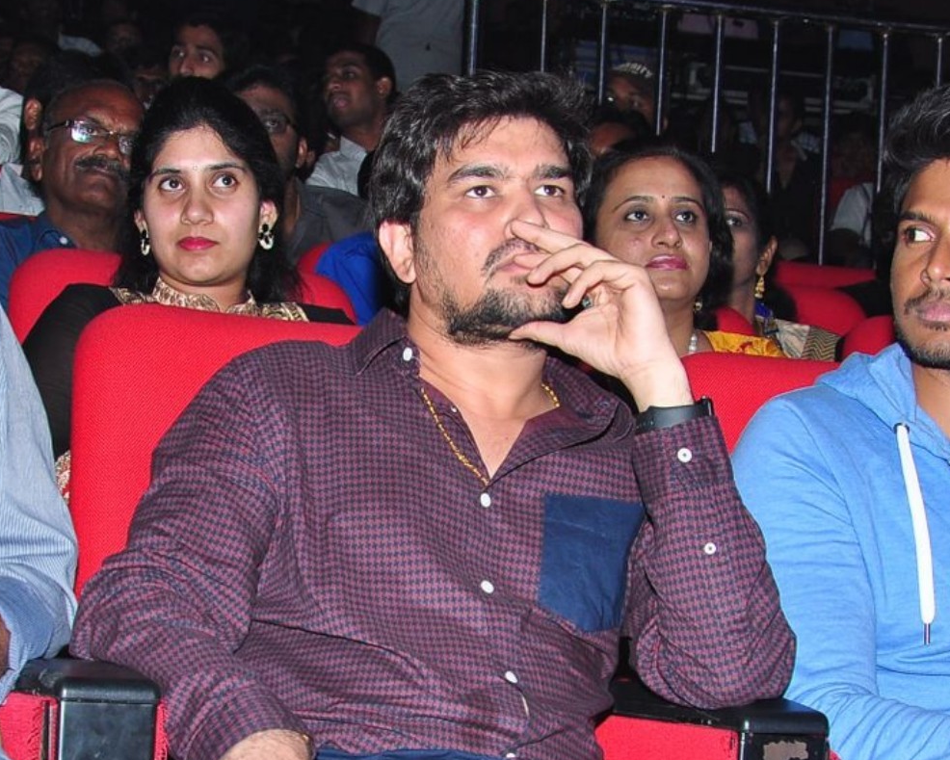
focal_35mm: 103
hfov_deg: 18.6
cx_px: 410
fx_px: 2896
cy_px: 569
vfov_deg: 14.9
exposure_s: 1/125
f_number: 7.1
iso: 400
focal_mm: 32
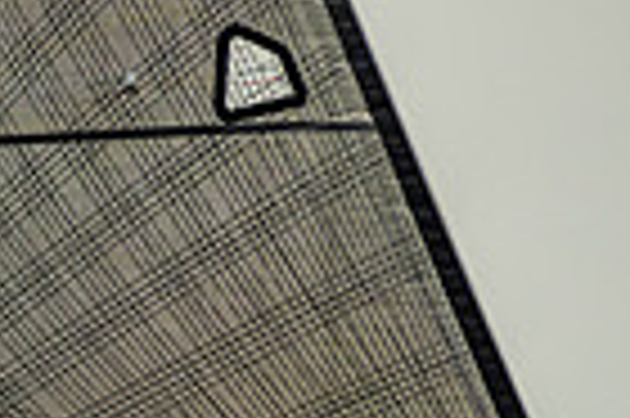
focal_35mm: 1054
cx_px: -553
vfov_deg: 1.3
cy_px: 978
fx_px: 18423
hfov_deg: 2.0
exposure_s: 1/2000
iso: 400
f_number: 6.3
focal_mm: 200
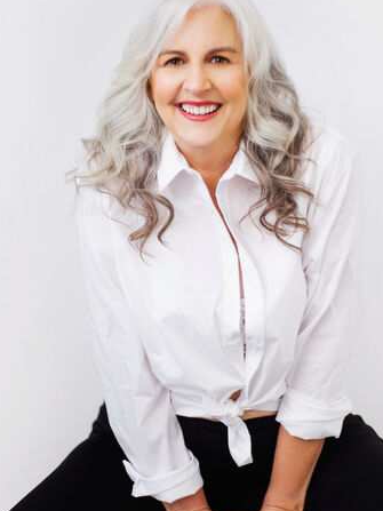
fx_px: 1004
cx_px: 178
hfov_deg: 21.6
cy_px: 257
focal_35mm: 68
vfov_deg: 28.6
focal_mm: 50
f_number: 2.2
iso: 500
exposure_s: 1/160
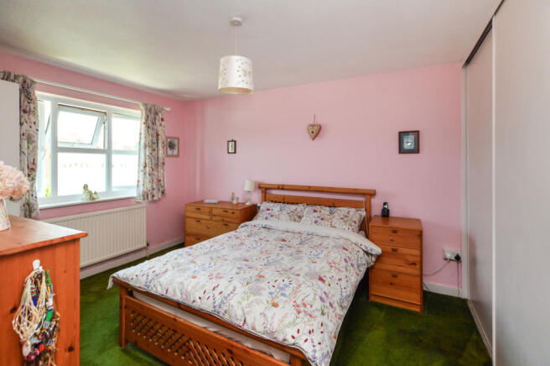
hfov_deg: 100.4
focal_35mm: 15
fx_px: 229
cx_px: 275
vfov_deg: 77.2
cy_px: 183
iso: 400
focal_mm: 10
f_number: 4
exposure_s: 1/60
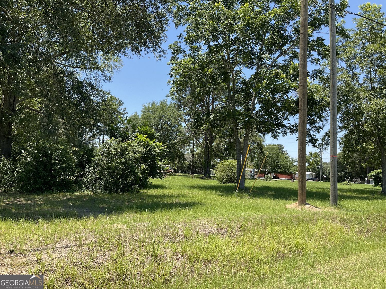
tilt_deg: +3.8
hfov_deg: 61.7
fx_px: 323
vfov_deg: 48.2
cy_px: 144
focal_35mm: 29
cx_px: 193
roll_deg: -1.4
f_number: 1.8
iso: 16
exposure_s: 1/883
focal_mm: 3
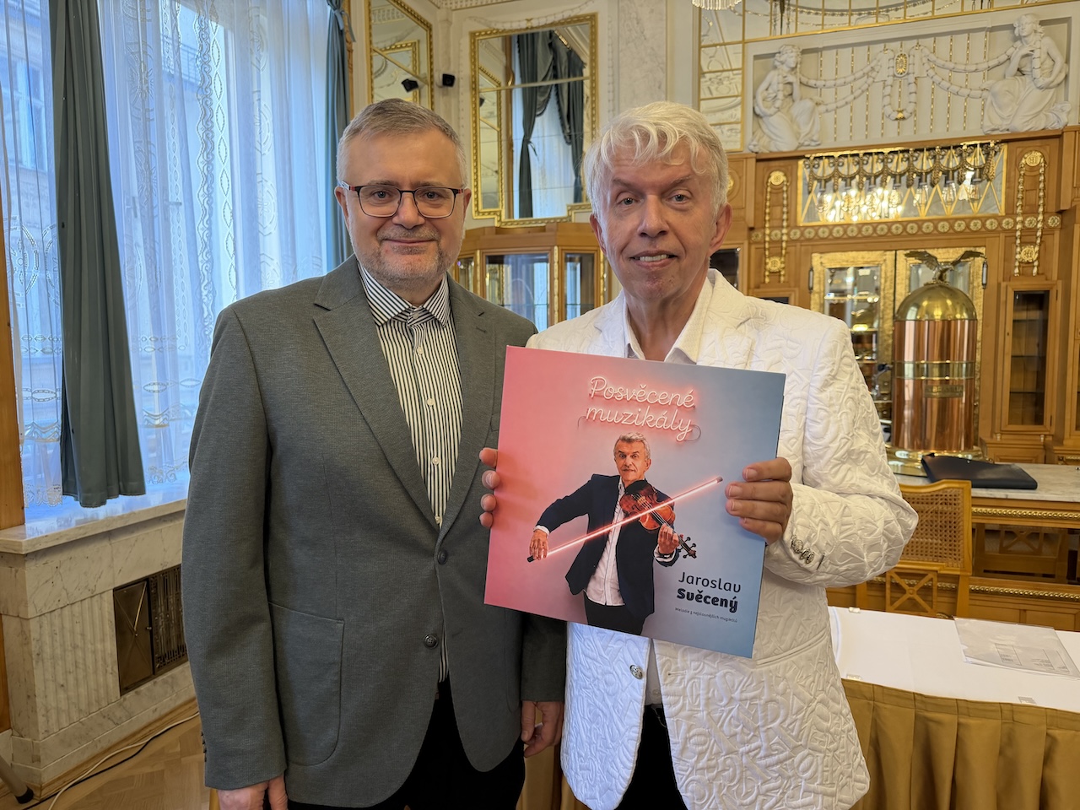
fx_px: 749
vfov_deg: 56.8
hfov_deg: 71.6
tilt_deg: -5.1
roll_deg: +1.3
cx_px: 540
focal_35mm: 24
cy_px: 405
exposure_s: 1/100
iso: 250
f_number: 1.78
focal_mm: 6.76
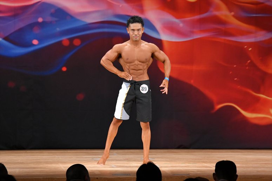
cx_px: 136
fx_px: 1812
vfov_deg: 5.7
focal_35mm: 240
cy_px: 90
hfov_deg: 8.6
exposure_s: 1/400
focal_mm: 160
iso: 3200
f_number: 5.6
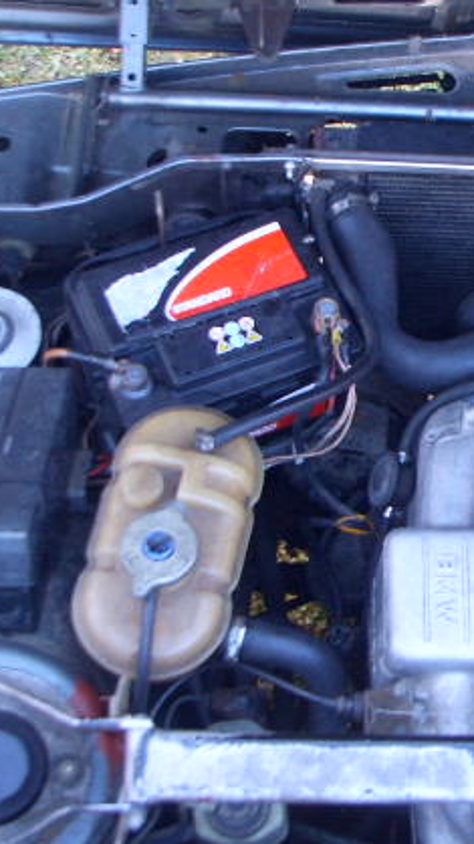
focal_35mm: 65
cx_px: 535
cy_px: 384
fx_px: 1453
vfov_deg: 32.3
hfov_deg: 17.8
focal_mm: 6.6
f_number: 3.5
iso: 120
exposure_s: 1/45
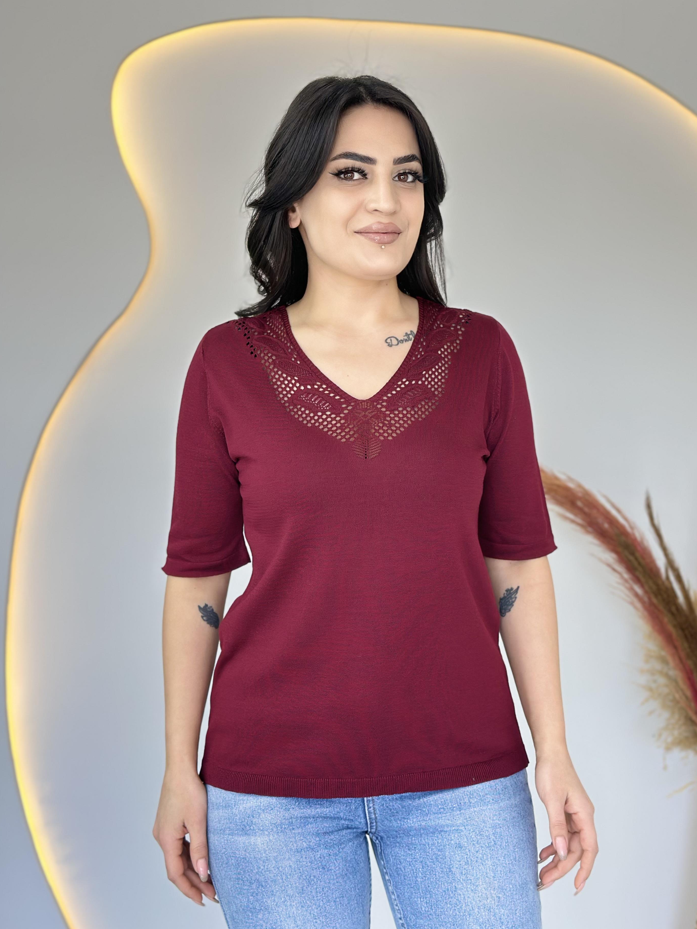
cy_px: 436
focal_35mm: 53
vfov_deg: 36.2
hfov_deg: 27.5
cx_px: 383
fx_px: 1423
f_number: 1.78
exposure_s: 1/132
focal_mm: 6.86
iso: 64
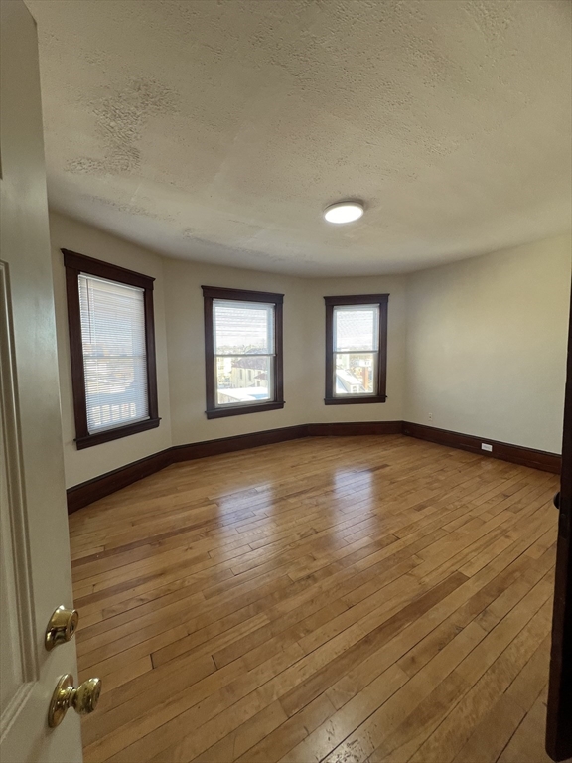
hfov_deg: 89.9
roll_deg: -0.3
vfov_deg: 106.2
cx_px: 286
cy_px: 382
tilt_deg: -5.5
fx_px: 286
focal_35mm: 13
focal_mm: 1.57
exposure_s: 1/99
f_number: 1.8
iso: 64
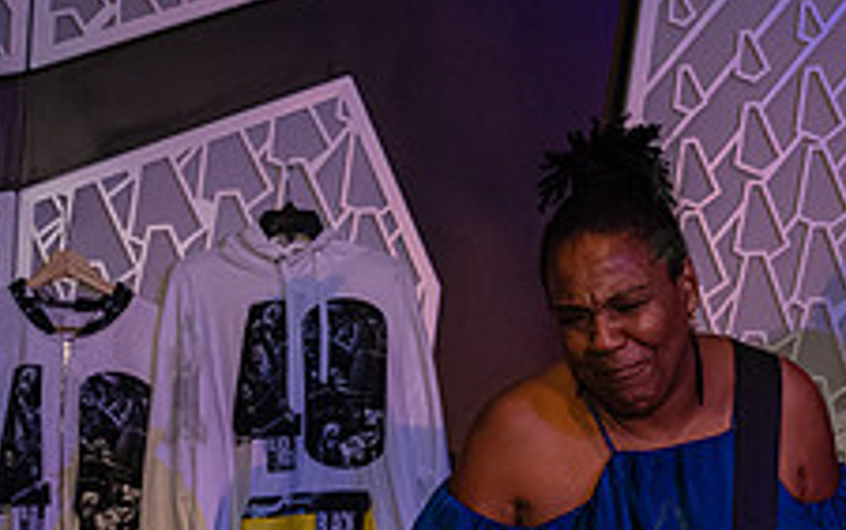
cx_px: 666
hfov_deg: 21.4
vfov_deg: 13.4
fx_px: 2215
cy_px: 560
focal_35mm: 96
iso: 10000
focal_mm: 35
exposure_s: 1/400
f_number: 3.5
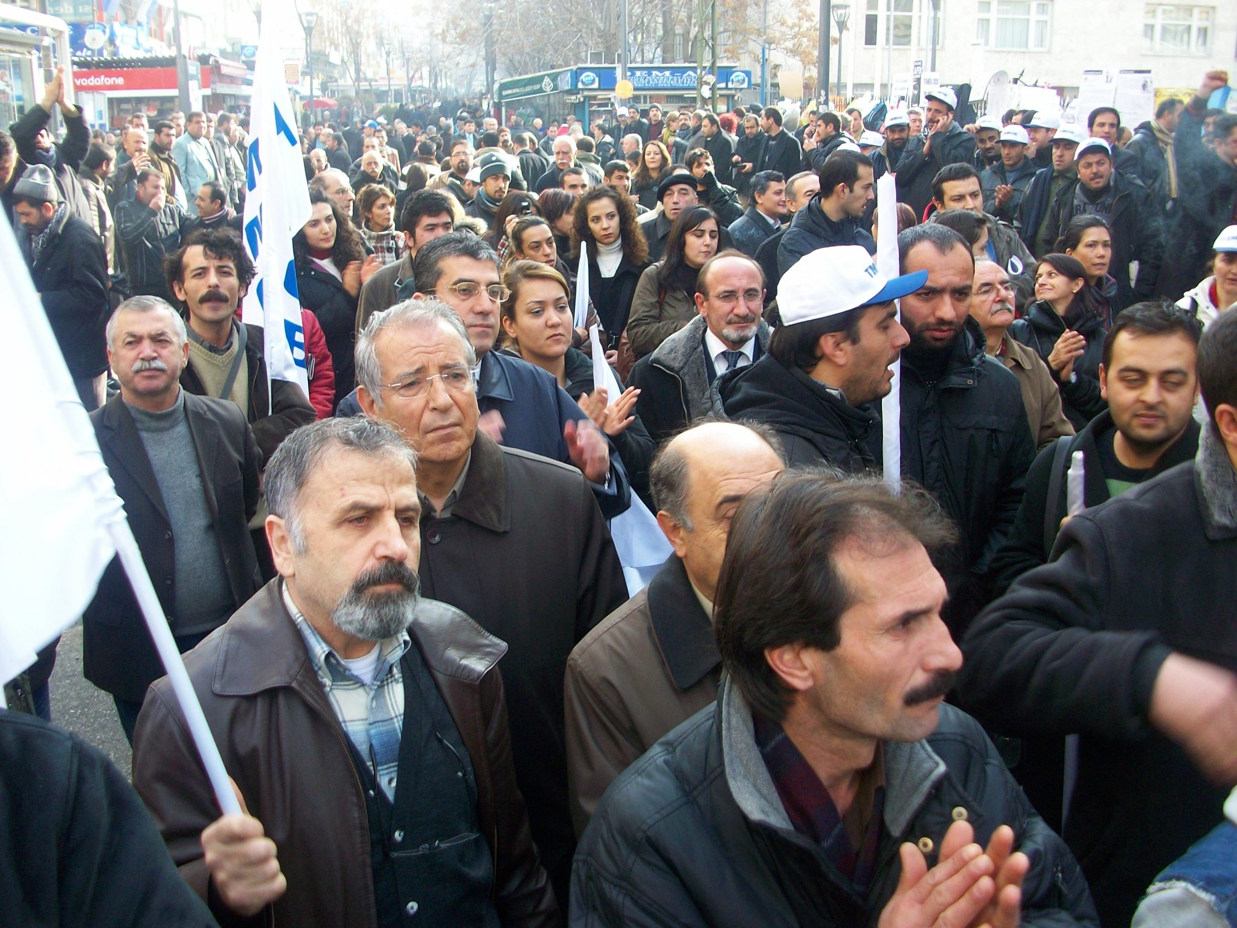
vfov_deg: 41.8
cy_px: 464
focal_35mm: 34
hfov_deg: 54.0
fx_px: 1215
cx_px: 618
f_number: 2.8
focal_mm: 5.7
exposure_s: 1/78.2
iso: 80
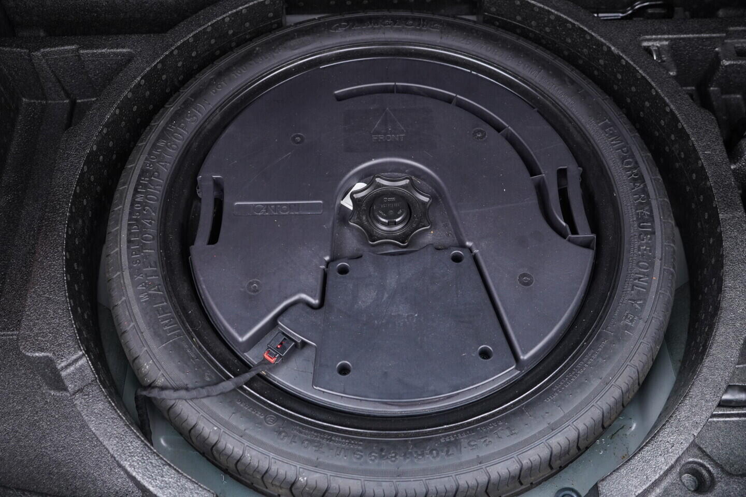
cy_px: 248
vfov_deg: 36.9
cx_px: 373
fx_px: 746
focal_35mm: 36
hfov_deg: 53.1
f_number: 2.8
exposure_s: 1/40
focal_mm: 24
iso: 800
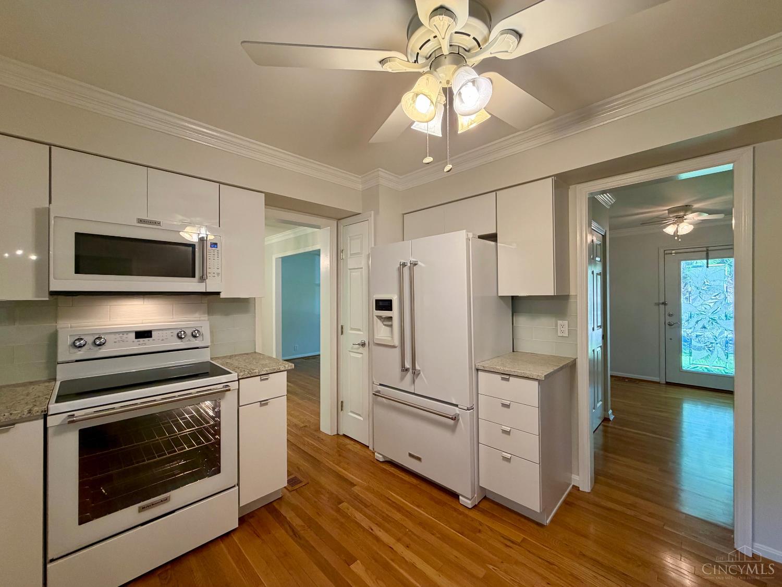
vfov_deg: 85.7
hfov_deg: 102.1
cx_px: 391
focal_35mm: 14
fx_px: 316
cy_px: 294
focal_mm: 2.22
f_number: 2.2
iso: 250
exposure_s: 1/120
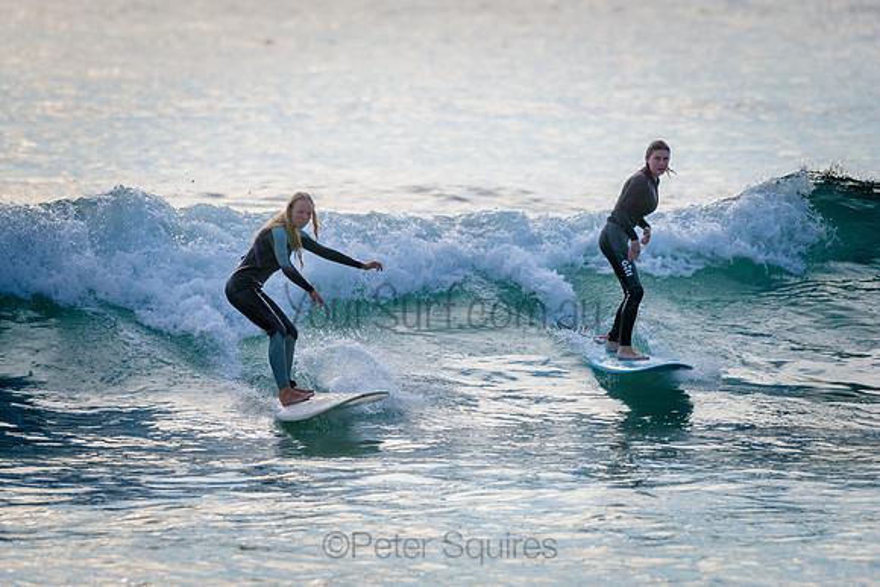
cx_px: 351
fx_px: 11996
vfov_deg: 2.8
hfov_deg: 4.2
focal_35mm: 491
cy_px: 286
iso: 110
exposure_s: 1/2000
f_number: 5.6
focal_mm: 400
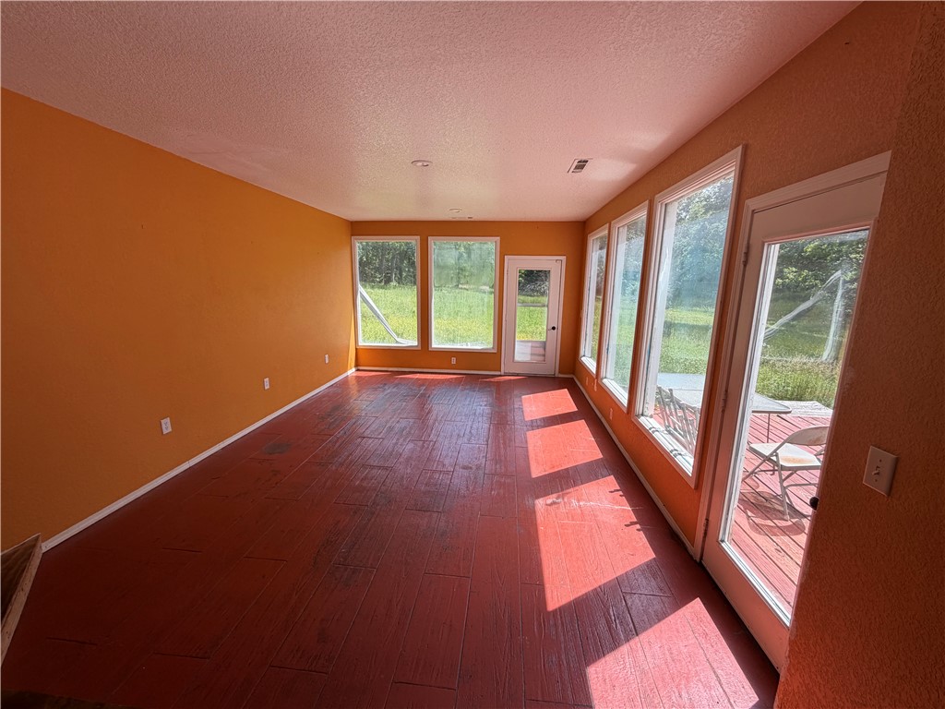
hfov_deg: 102.1
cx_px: 472
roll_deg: -0.6
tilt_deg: -6.5
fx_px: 382
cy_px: 354
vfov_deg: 85.7
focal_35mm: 14
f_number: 2.2
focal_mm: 2.22
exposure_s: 1/433
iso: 64
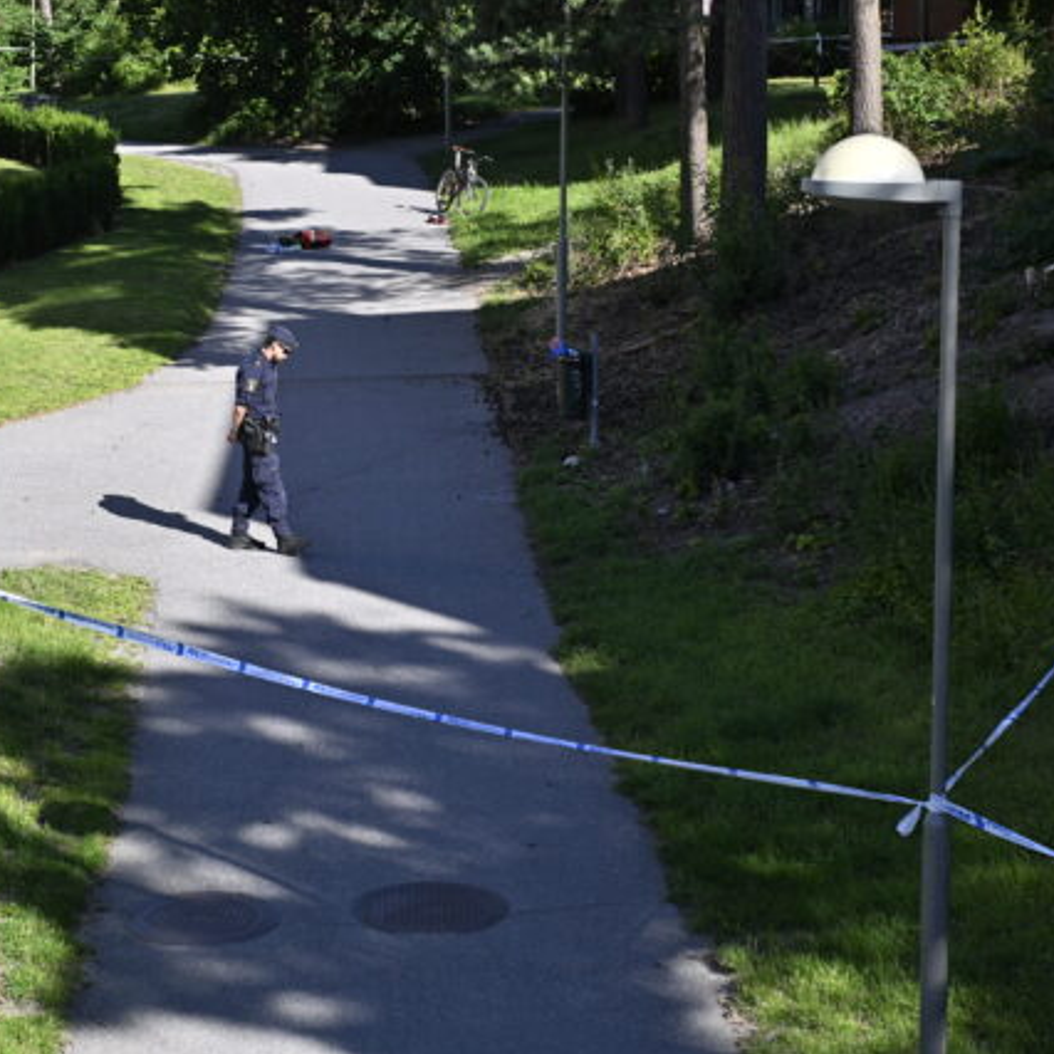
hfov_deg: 19.2
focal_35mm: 90
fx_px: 3100
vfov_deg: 19.3
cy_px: 525
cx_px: 328
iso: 320
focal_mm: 70
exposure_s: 1/1000
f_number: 5.6
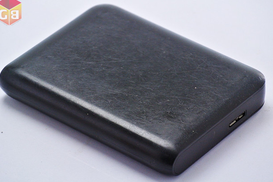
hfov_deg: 8.8
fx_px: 1784
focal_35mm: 235
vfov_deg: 5.9
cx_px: 136
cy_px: 89
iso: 400
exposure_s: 1/80
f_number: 5.6
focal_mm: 83.2
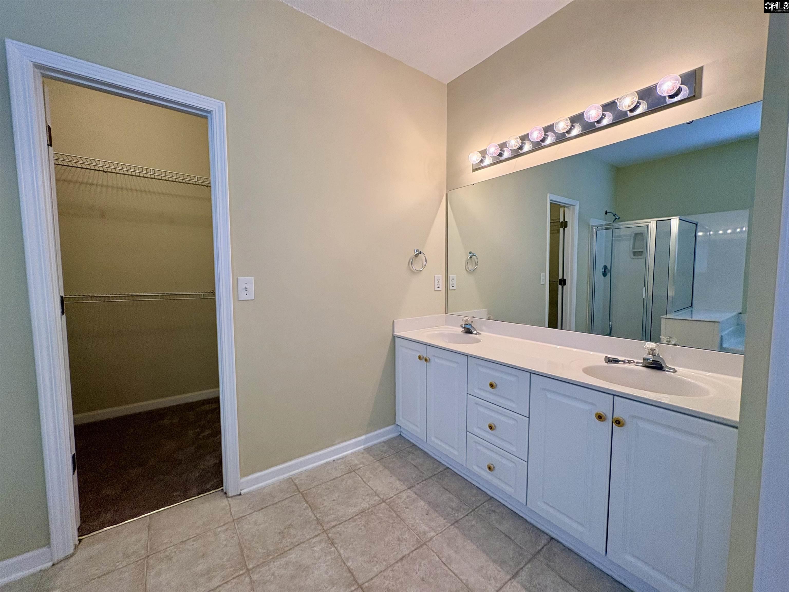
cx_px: 394
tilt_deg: -3.7
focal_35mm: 14
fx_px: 319
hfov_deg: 102.1
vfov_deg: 85.7
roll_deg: +1.5
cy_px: 296
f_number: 2.2
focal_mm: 2.22
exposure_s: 1/120
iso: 160
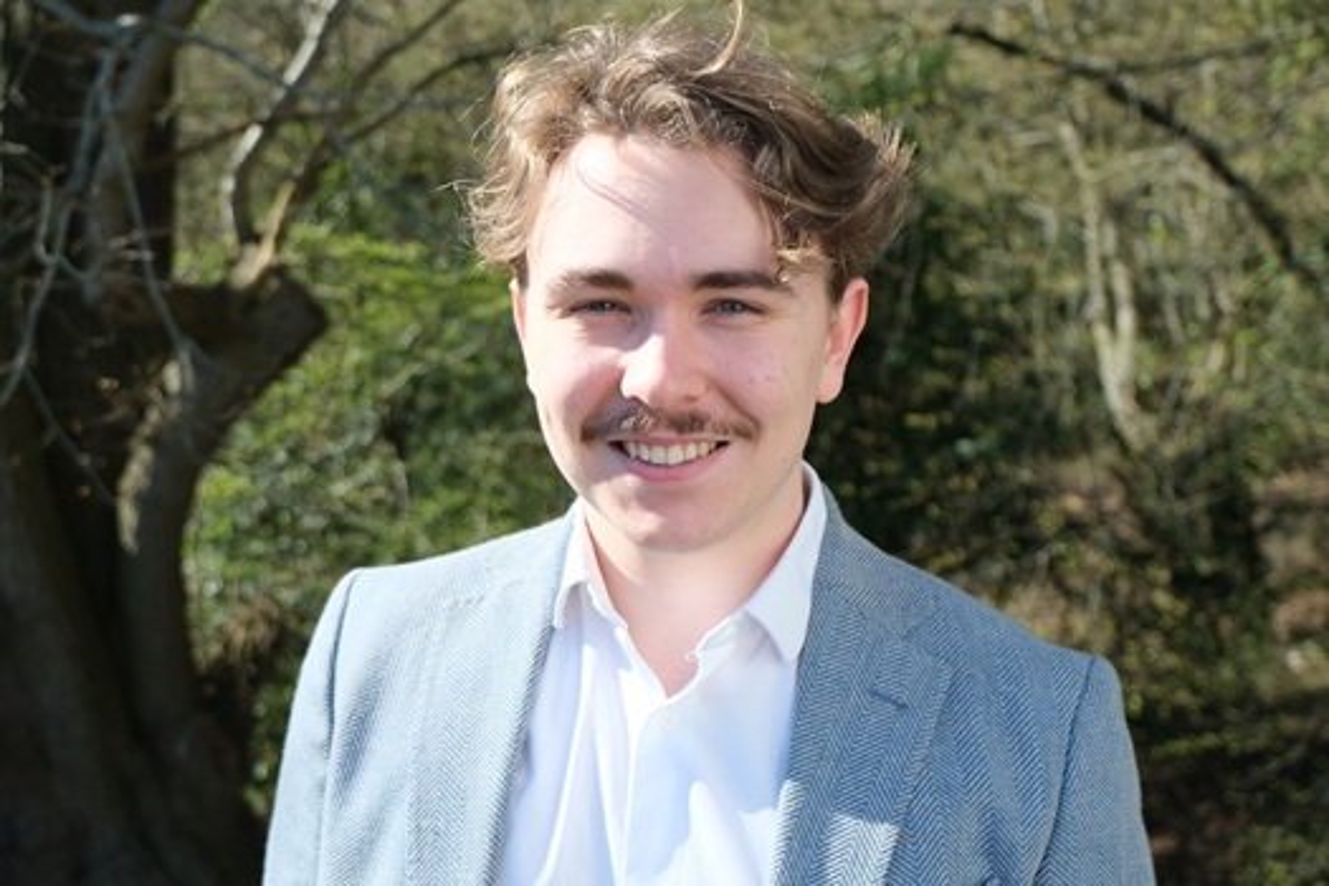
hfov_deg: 41.1
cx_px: 664
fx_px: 1772
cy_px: 443
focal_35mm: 48
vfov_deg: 28.1
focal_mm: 32.3
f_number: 4.9
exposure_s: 1/640
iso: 320
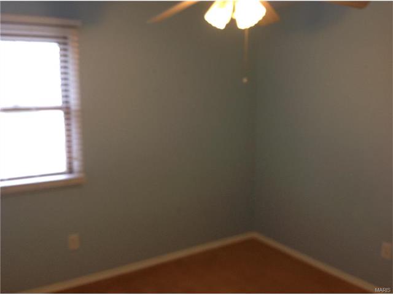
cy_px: 148
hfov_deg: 52.6
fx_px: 397
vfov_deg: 40.7
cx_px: 196
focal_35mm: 35
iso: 125
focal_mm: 4.28
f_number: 2.4
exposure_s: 1/15
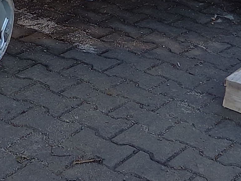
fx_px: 905
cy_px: -13
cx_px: 29
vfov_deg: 11.3
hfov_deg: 15.0
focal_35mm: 130
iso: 50
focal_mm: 4.65
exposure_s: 1/193
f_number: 1.8
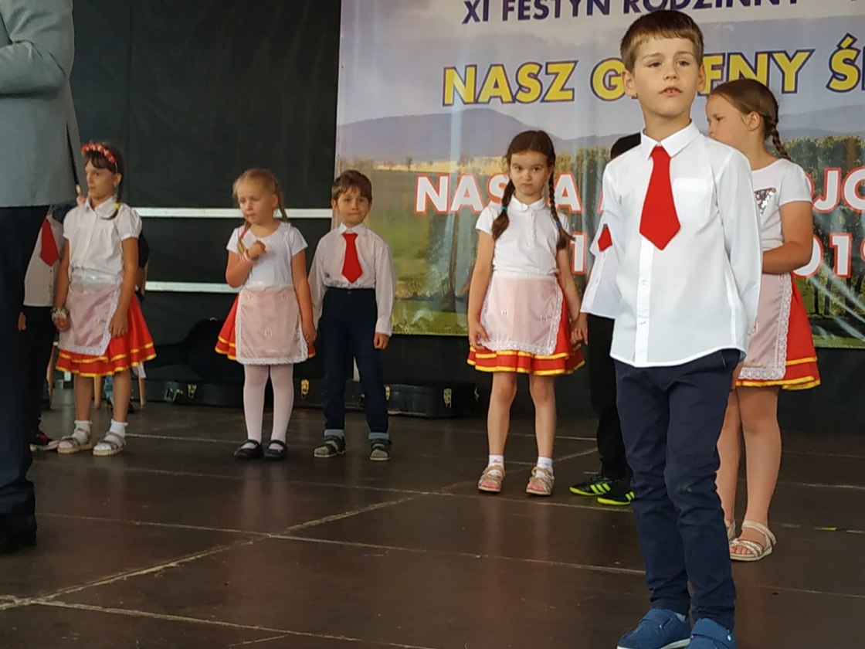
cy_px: 324
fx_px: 600
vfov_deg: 56.8
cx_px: 432
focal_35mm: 24
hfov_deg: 71.6
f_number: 1.9
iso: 125
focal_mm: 3.94
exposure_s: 1/50
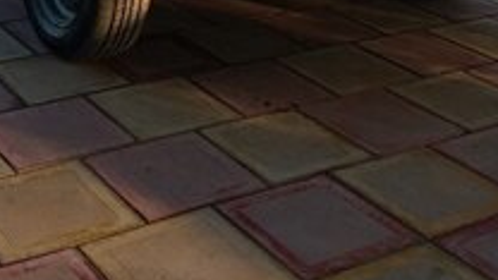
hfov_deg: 30.1
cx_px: 196
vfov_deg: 16.1
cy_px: -115
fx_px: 924
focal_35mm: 70
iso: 40
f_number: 1.9
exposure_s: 1/304
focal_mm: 3.7
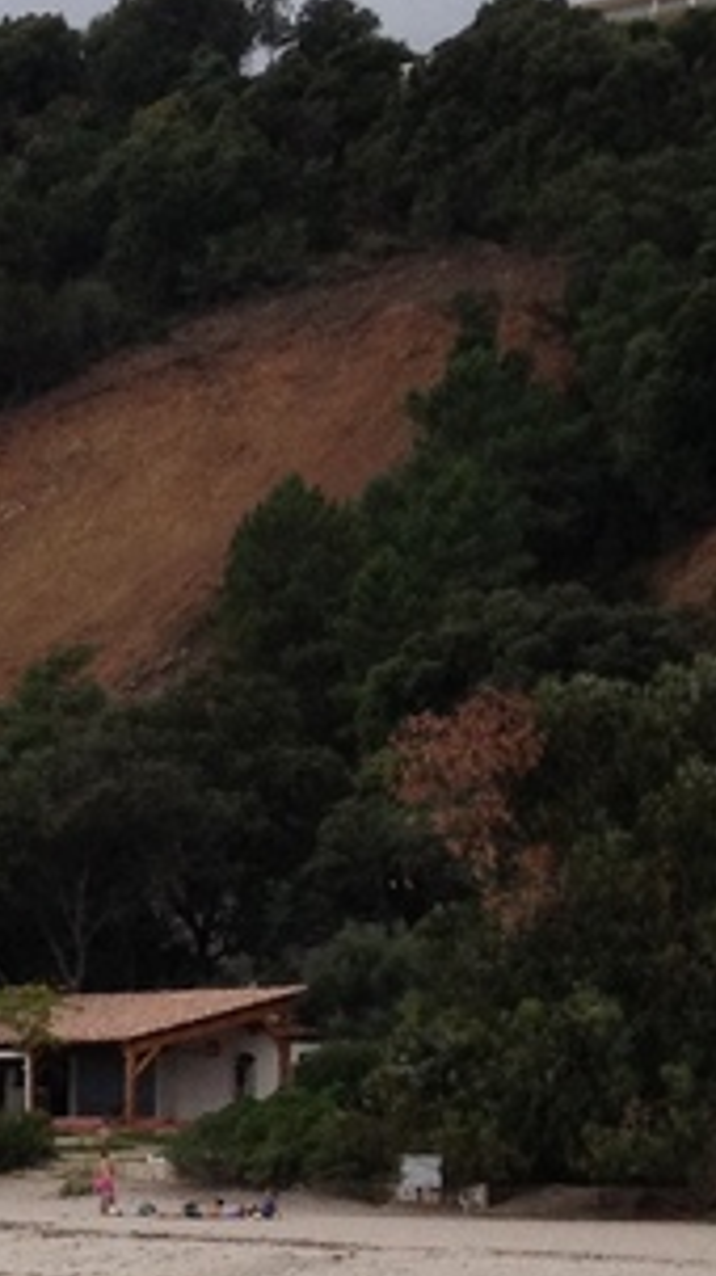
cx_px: -1567
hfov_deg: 7.0
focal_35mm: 151
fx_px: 5107
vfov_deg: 14.2
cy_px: 1053
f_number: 2.4
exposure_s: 1/606
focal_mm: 4.28
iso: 64
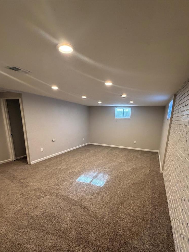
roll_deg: -0.3
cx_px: 106
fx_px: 124
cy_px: 153
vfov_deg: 89.7
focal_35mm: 17
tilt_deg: -14.8
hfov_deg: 74.4
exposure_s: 1/60
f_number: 2.2
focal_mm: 2.22
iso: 320
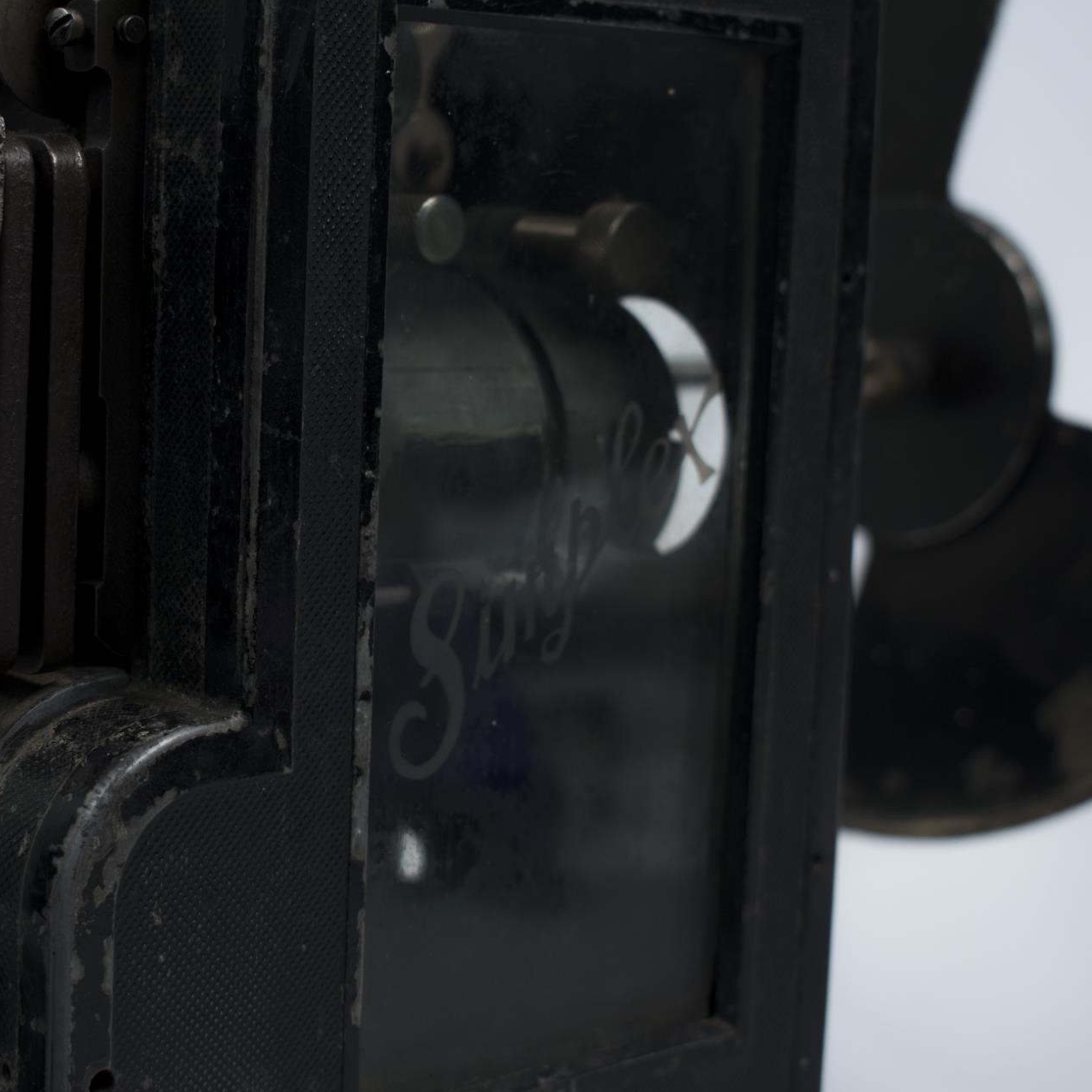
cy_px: 542
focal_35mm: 72
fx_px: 2570
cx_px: 283
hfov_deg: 23.8
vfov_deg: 24.0
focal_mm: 36
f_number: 6.3
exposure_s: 1/30
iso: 200
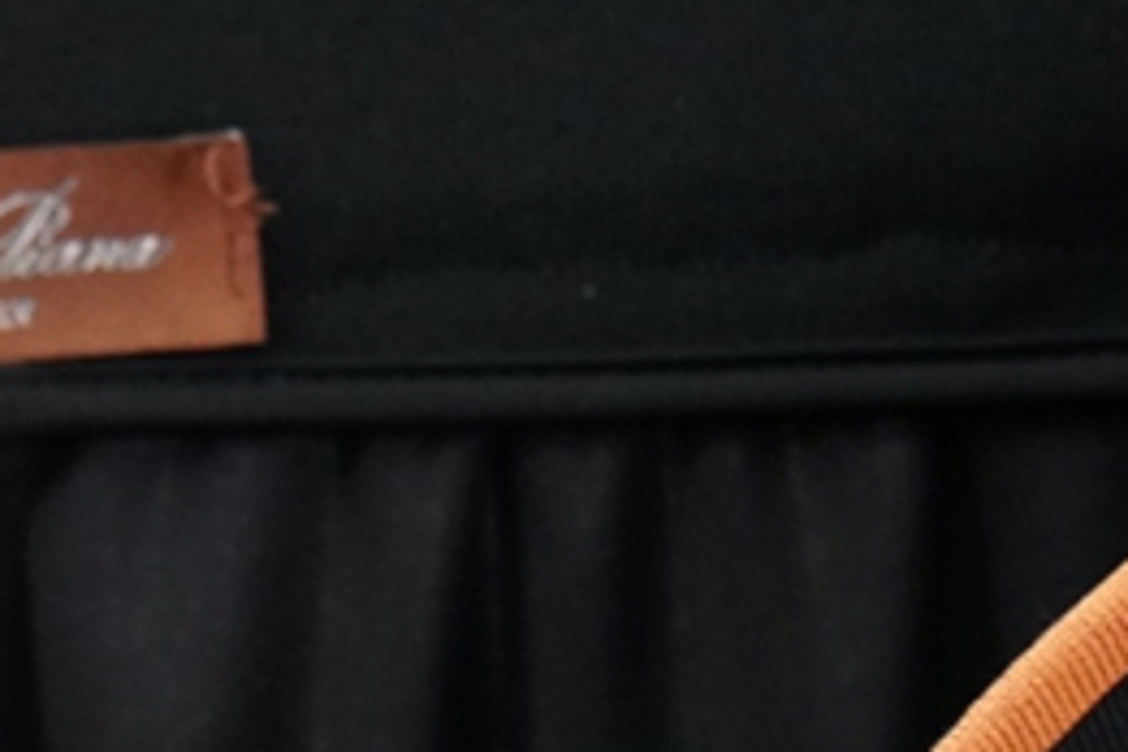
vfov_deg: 3.2
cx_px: -130
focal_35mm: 434
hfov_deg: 4.7
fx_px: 13598
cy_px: 575
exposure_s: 1/80
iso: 1600
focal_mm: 70
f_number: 4
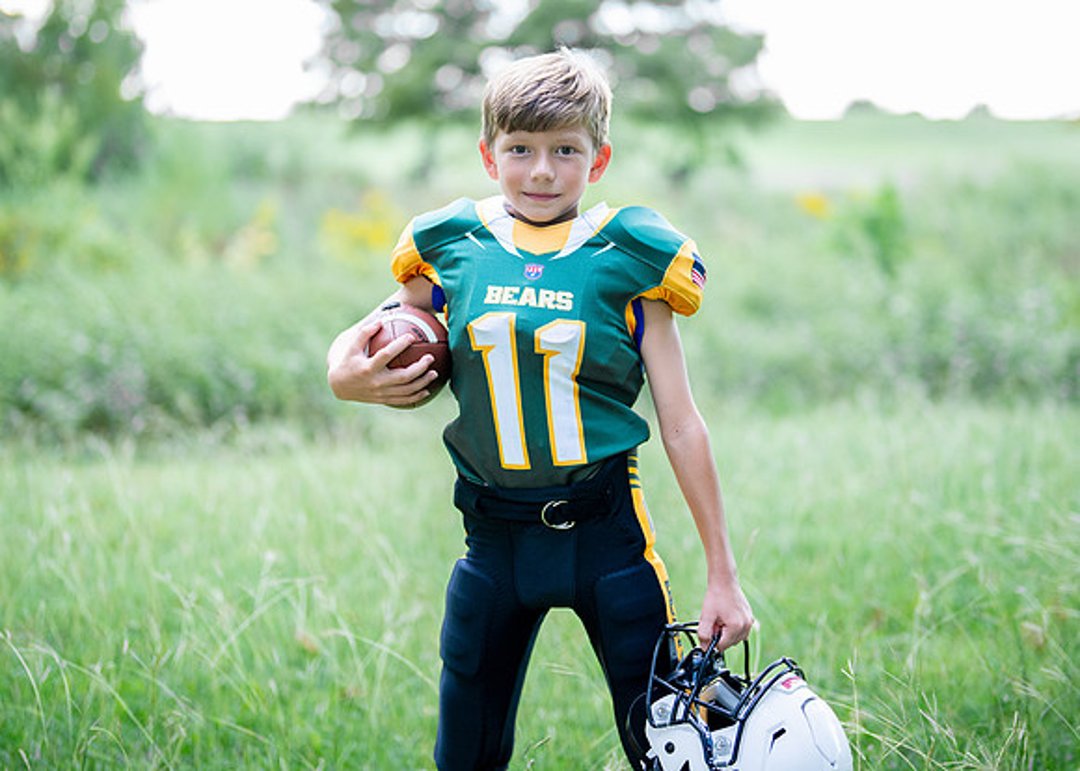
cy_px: 316
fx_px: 1938
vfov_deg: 22.5
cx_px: 566
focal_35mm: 63
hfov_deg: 31.1
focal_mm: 50
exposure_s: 1/1250
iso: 320
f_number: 1.2
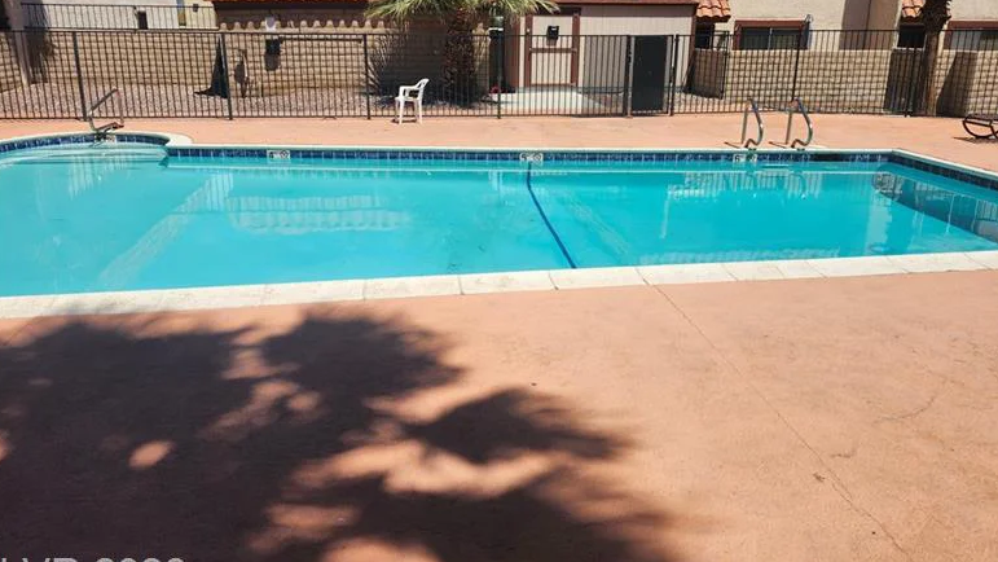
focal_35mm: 26
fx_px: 688
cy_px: 216
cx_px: 509
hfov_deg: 71.9
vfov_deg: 44.1
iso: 25
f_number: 1.8
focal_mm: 5.54
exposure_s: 1/2820
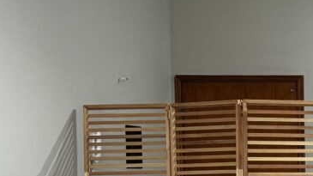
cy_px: 209
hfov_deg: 17.1
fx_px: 913
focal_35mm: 110
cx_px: 503
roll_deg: +0.1
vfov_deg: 10.8
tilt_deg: -2.3
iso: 125
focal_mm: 6.86
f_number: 1.78
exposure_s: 1/60
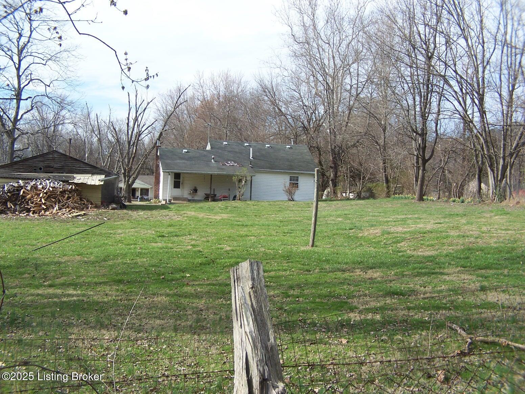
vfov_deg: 22.9
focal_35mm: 64
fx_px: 971
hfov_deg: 30.3
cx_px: 262
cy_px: 197
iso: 80
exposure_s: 1/500
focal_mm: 10.7
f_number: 3.2
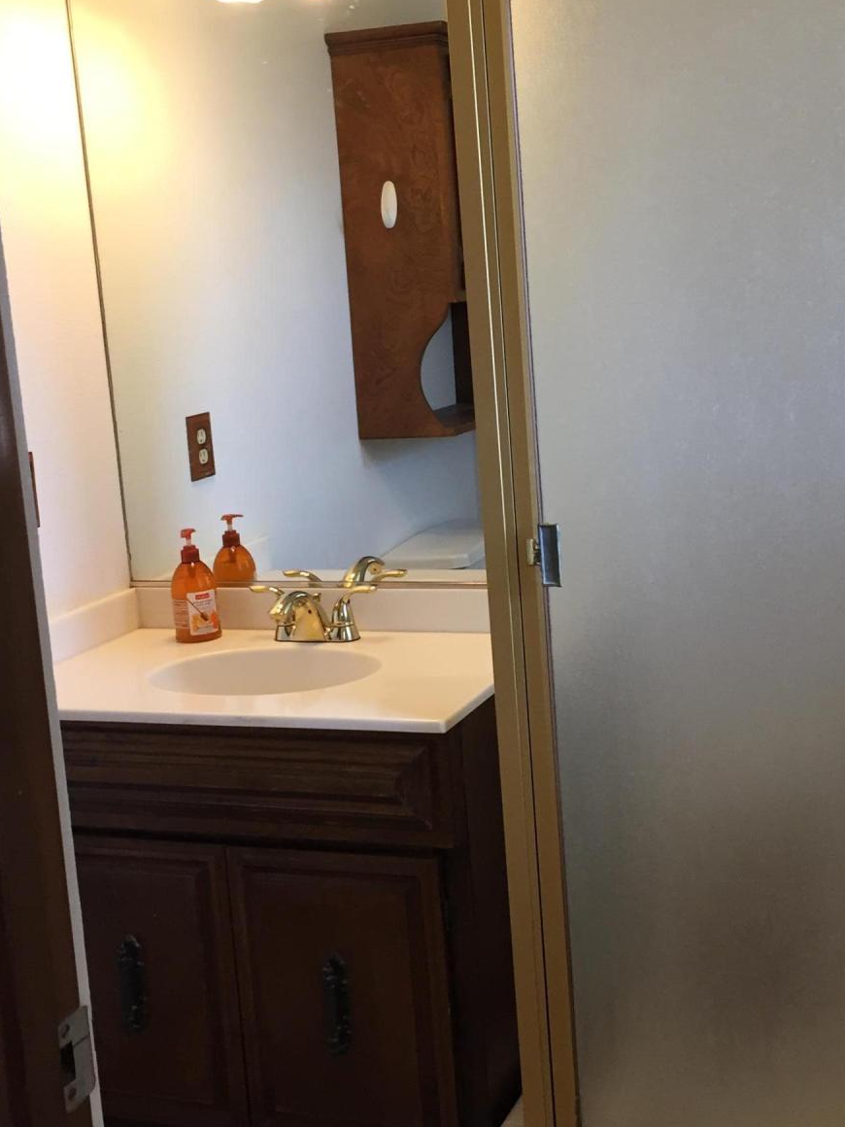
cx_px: 508
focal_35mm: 50
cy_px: 498
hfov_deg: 29.0
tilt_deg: -7.3
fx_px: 1627
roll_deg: +2.9
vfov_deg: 38.1
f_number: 2.2
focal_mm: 4.15
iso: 40
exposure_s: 1/30
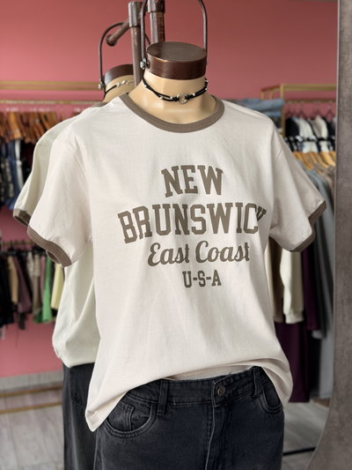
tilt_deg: -7.8
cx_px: 176
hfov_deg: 30.3
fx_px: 651
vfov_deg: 39.6
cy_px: 235
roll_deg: +1.5
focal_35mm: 48
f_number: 1.78
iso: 50
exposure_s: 1/177
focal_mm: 6.76
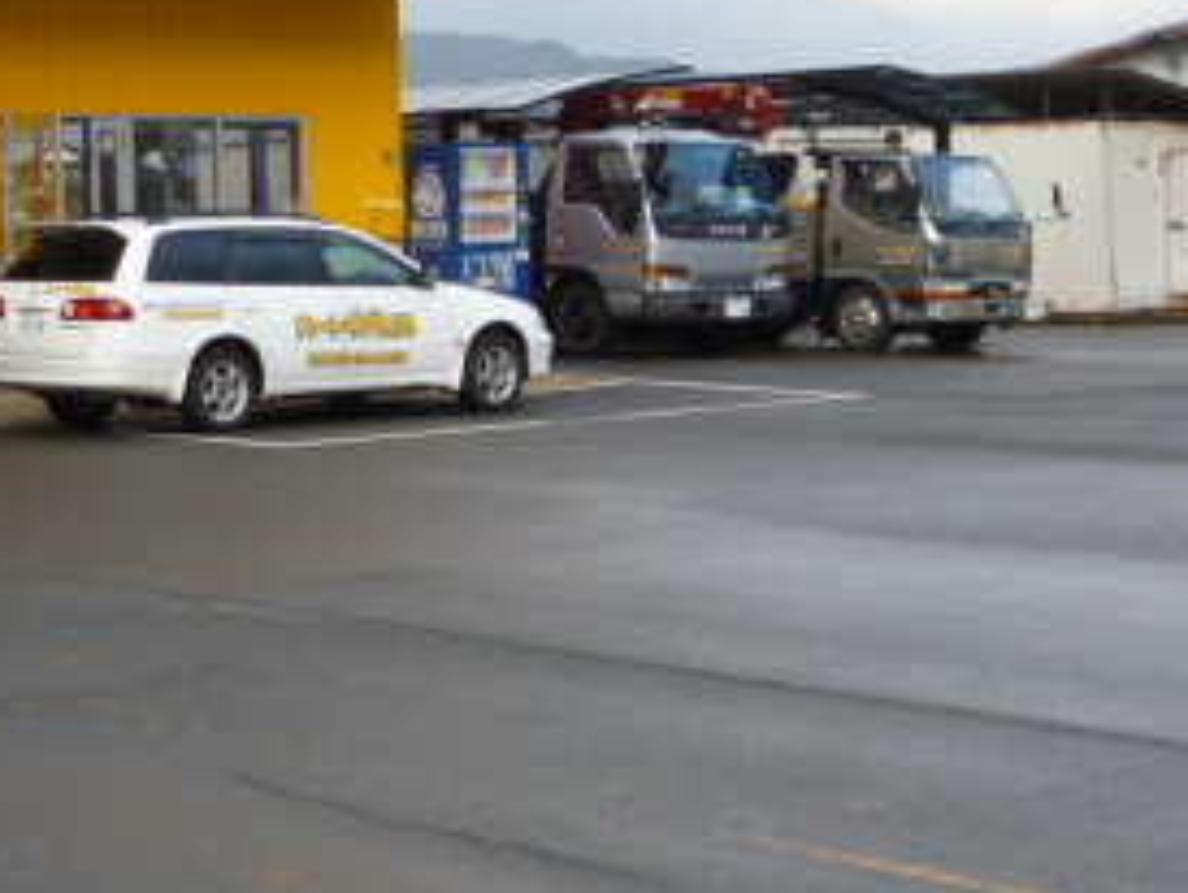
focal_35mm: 84
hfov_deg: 23.1
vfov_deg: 17.6
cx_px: 321
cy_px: 316
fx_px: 2885
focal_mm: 6.4
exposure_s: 1/250
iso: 100
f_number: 3.1
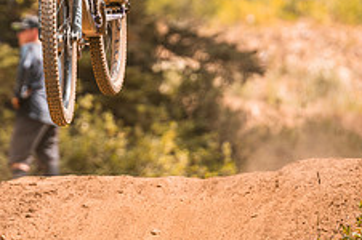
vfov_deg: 2.4
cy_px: -13
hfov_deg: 3.6
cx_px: 15
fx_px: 5744
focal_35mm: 572
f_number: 2.8
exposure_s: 1/1600
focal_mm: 200
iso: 200
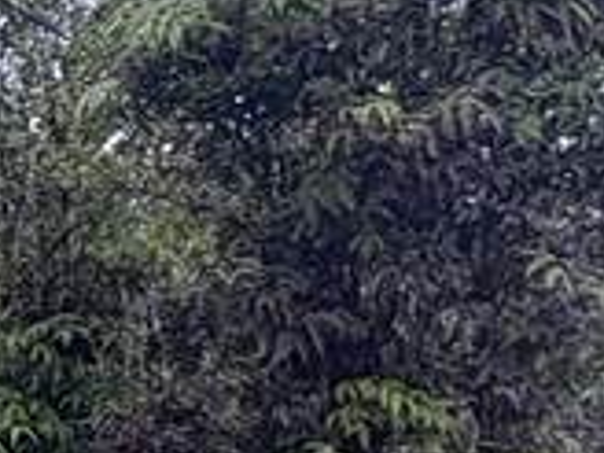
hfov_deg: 10.5
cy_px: 494
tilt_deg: +7.2
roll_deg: +1.6
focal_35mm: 109
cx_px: -1326
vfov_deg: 13.3
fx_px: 1902
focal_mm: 2.22
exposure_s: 1/412
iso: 64
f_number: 2.2
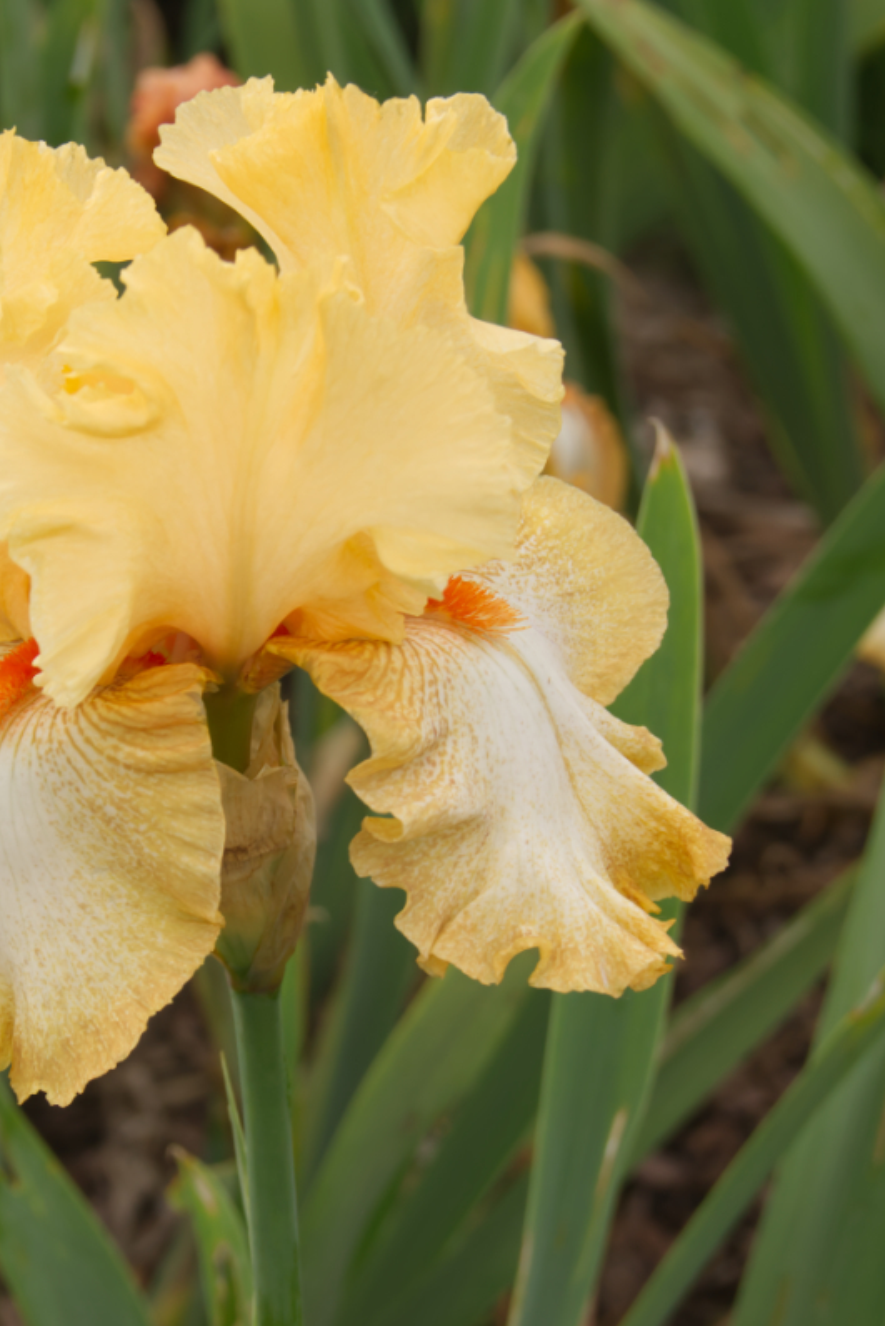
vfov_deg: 18.1
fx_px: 4165
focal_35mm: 113
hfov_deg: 12.1
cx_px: 237
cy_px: 665
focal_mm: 50
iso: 100
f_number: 9
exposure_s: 1/125
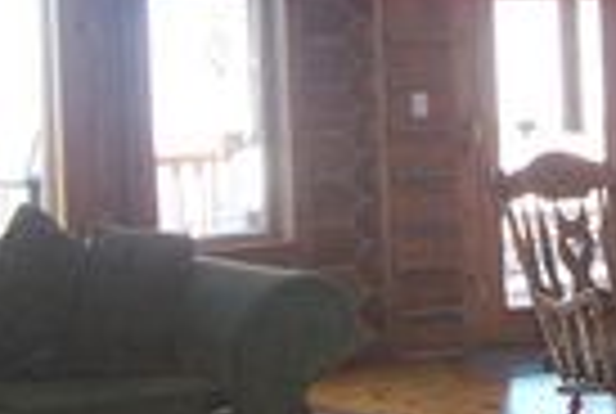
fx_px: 1578
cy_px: -4
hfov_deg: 21.9
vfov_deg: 14.7
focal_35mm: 92
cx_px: 463
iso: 140
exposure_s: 1/60
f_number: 2.8
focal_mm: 5.5
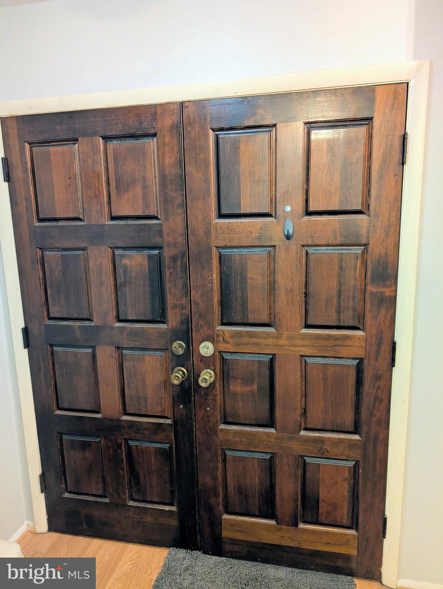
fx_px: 409
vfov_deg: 71.5
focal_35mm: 24
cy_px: 294
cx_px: 222
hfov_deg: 56.9
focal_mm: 6.9
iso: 987
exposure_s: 1/60
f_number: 1.68
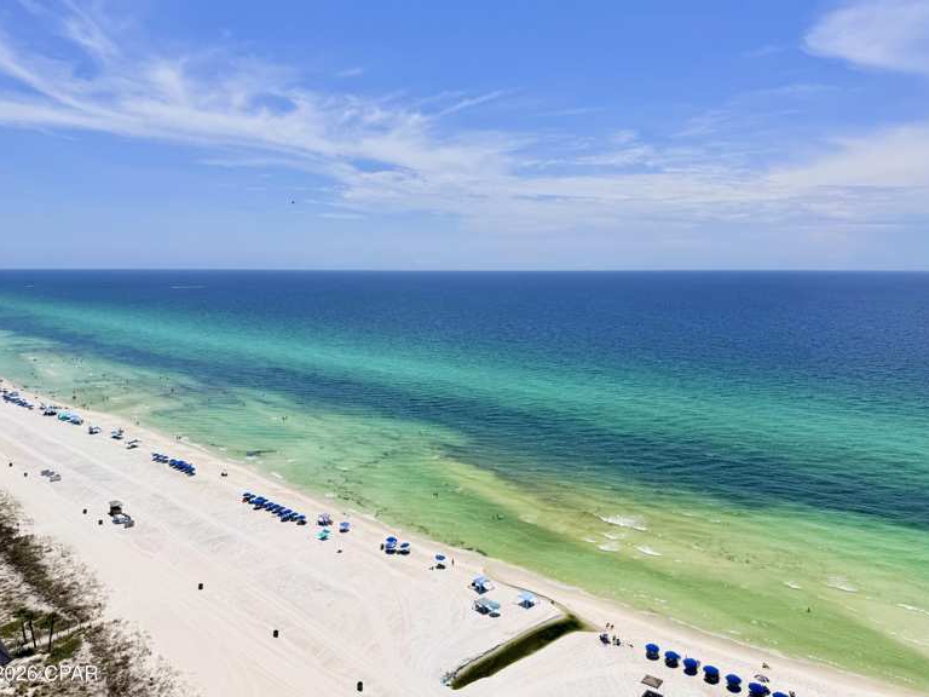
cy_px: 344
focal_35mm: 25
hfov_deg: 69.4
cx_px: 460
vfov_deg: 54.9
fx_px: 671
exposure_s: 1/17544
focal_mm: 6.76
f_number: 1.78
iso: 80
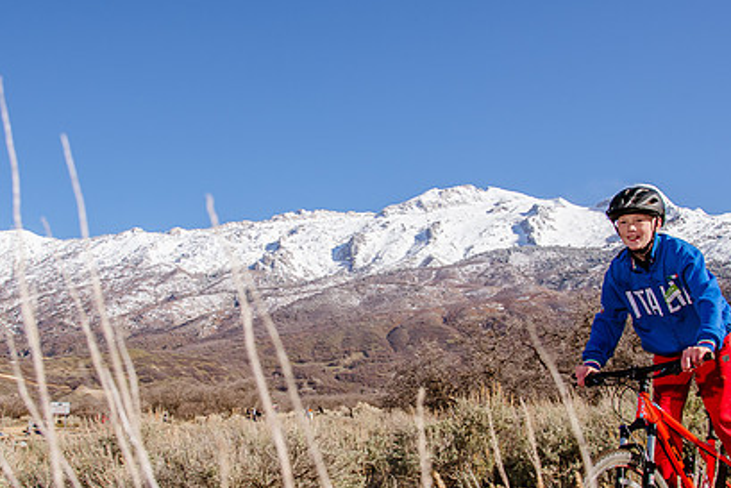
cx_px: 315
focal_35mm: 49
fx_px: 995
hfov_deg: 40.2
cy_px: 279
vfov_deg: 27.5
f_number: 9
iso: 250
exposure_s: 1/400
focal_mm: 24
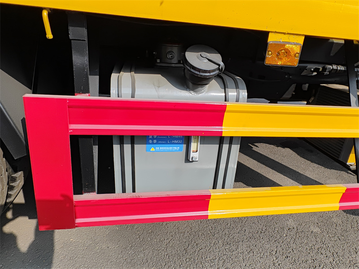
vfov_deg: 56.8
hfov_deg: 71.6
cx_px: 180
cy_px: 134
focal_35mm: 24
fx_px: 249
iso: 50
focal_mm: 1.82
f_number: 2
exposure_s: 1/350
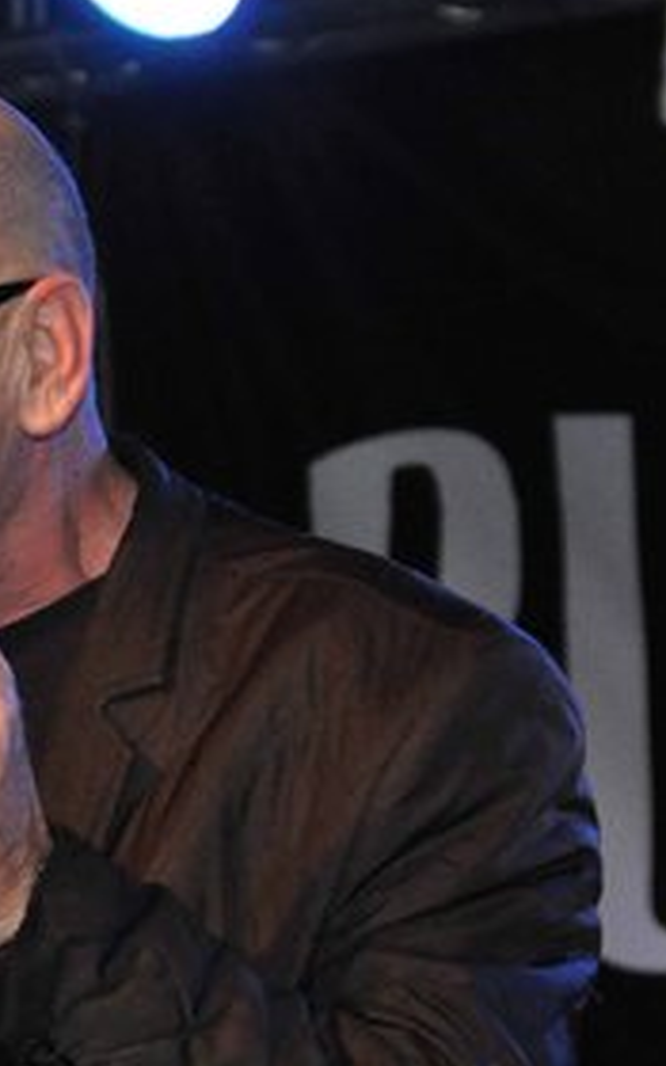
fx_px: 6685
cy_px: 613
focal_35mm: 230
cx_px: -236
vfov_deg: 9.1
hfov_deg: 5.7
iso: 2000
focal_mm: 65
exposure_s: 1/125
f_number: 5
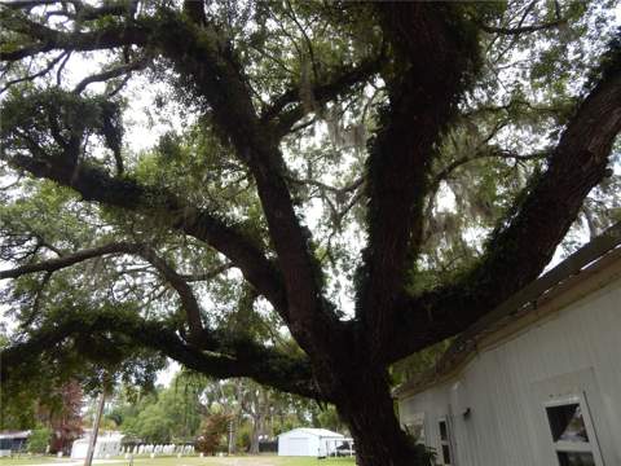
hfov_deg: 76.4
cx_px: 310
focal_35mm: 22
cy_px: 233
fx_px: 395
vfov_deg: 61.1
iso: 125
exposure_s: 1/400
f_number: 3
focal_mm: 4
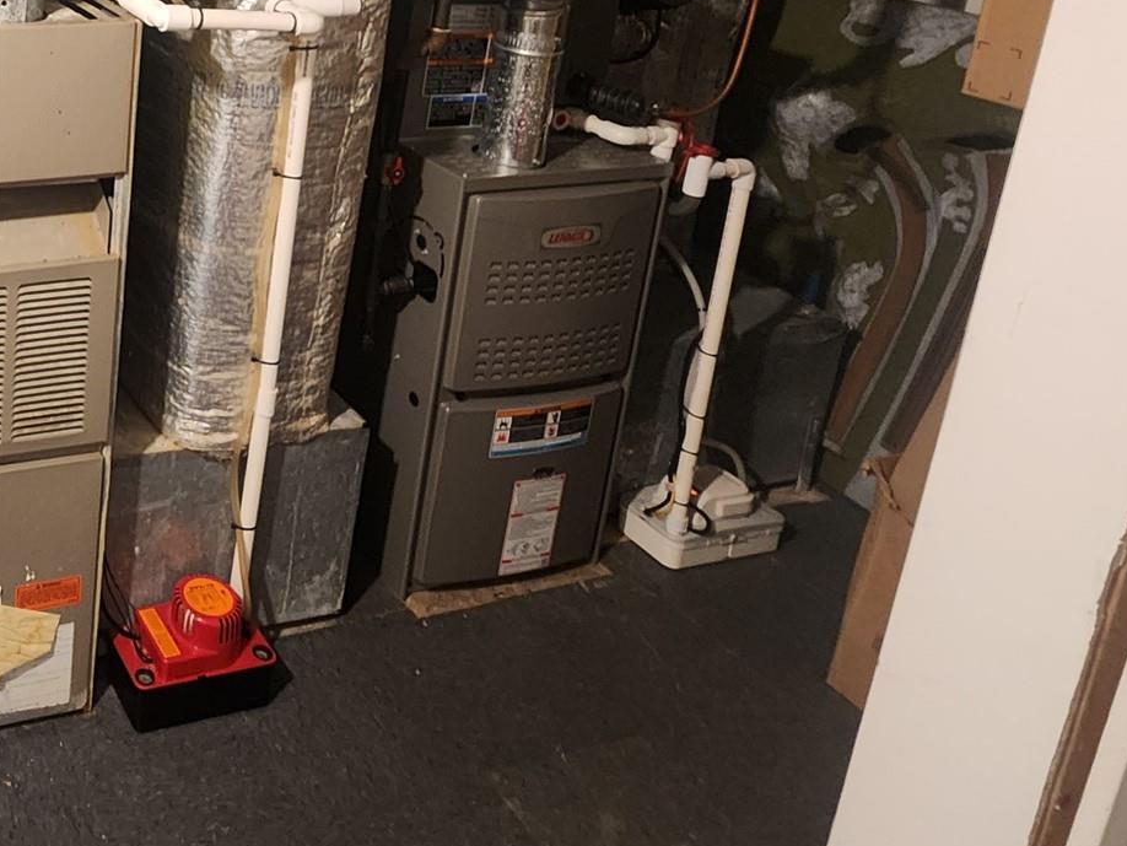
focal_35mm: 29
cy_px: 0
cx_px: -68
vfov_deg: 41.8
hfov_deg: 47.6
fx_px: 944
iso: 320
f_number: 2.2
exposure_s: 1/30
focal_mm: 2.2
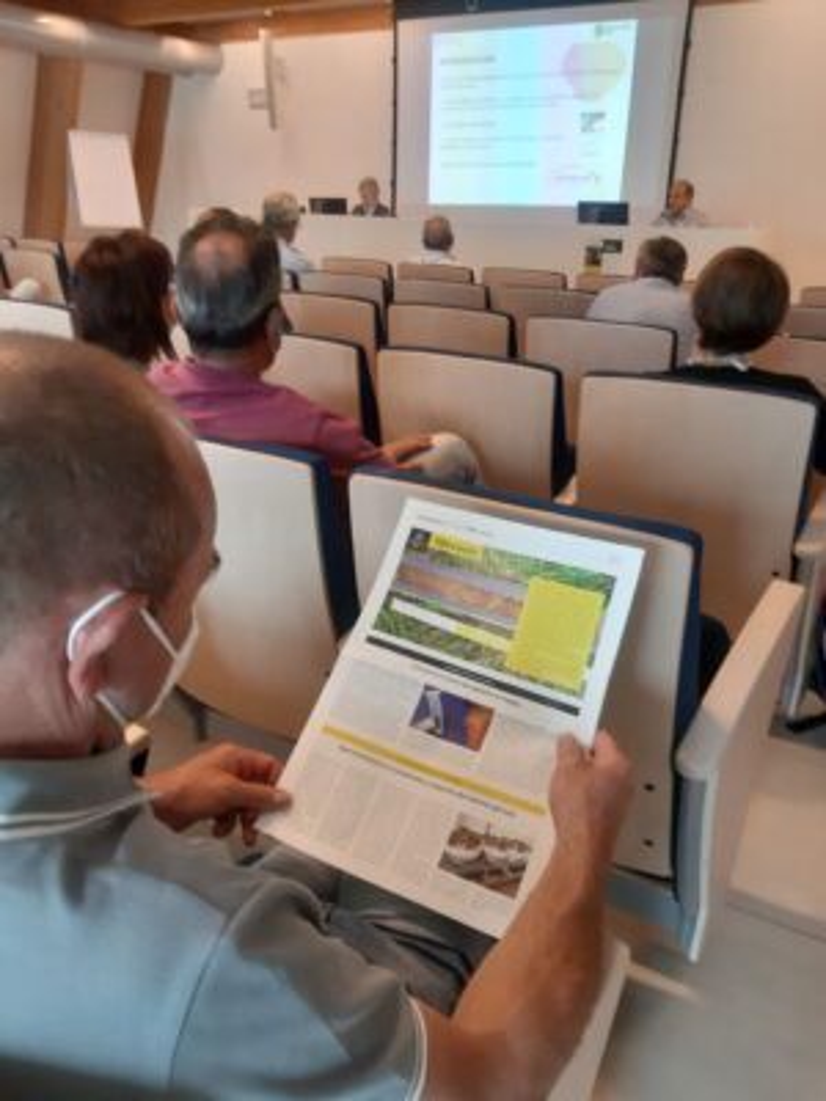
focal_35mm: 27
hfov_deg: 51.4
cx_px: 413
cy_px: 550
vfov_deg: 65.3
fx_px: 859
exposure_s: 1/50
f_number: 1.7
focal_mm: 3.93
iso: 250
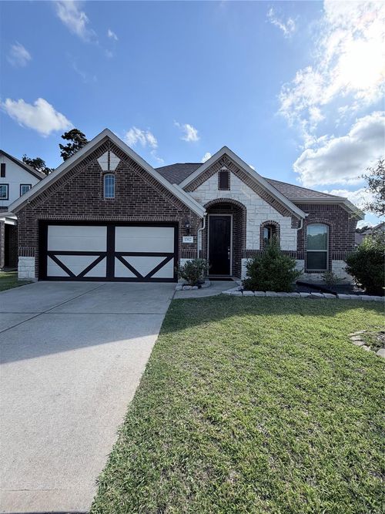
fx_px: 208
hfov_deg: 85.7
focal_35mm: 14
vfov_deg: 102.1
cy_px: 257
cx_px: 192
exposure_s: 1/864
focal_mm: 2.22
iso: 25
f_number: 2.2
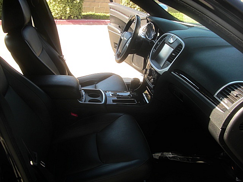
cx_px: 122
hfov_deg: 51.4
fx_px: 253
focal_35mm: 36
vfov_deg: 39.7
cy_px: 91
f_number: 2.8
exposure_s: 1/125
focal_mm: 6.3
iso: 50
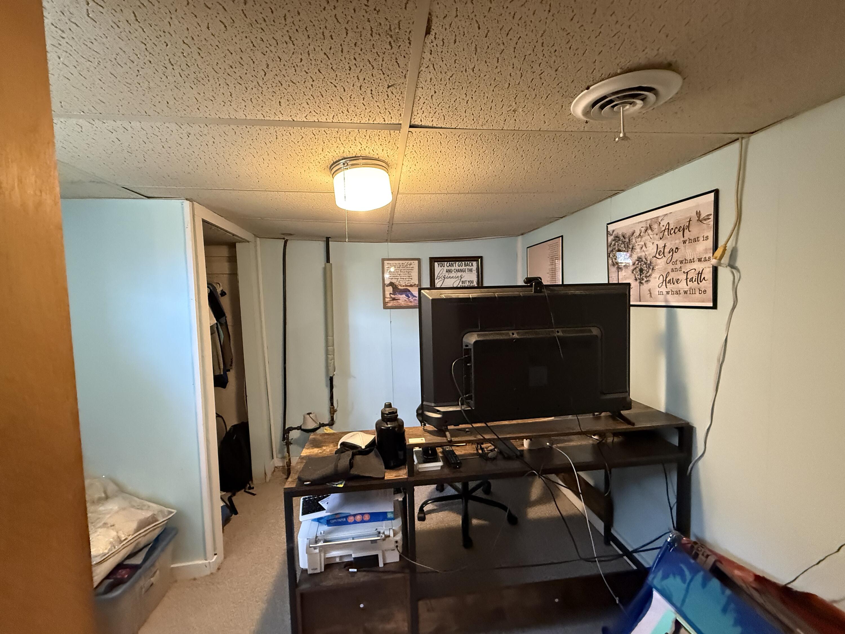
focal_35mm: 14
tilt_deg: -2.6
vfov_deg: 85.7
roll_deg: +1.6
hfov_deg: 102.1
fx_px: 342
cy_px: 317
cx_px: 422
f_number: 2.2
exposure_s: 1/60
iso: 800
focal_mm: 2.22
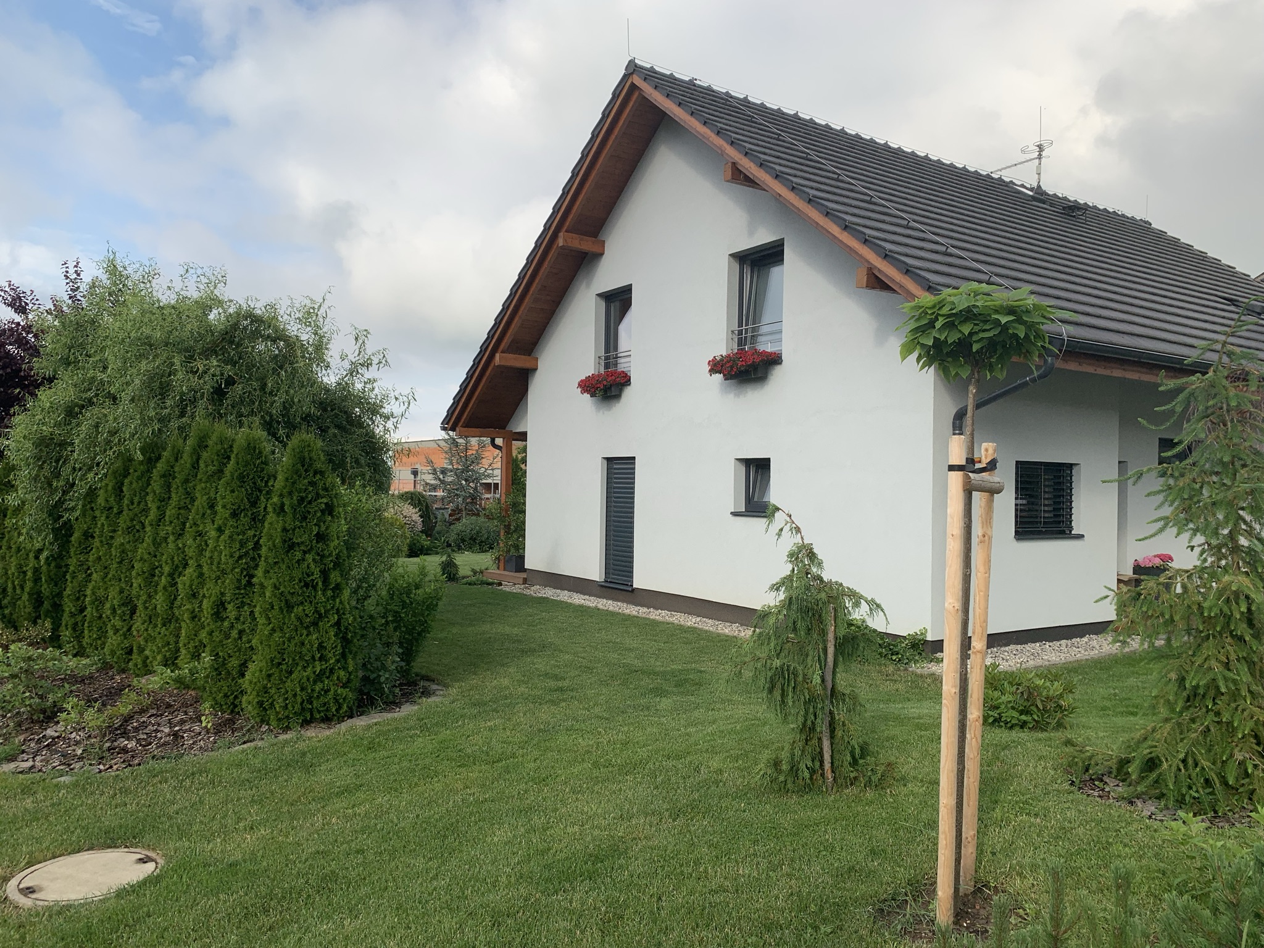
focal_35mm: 26
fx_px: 949
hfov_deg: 67.3
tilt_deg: +1.3
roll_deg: -2.7
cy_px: 474
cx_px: 632
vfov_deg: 53.1
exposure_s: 1/1916
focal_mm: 4.25
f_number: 1.8
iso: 25
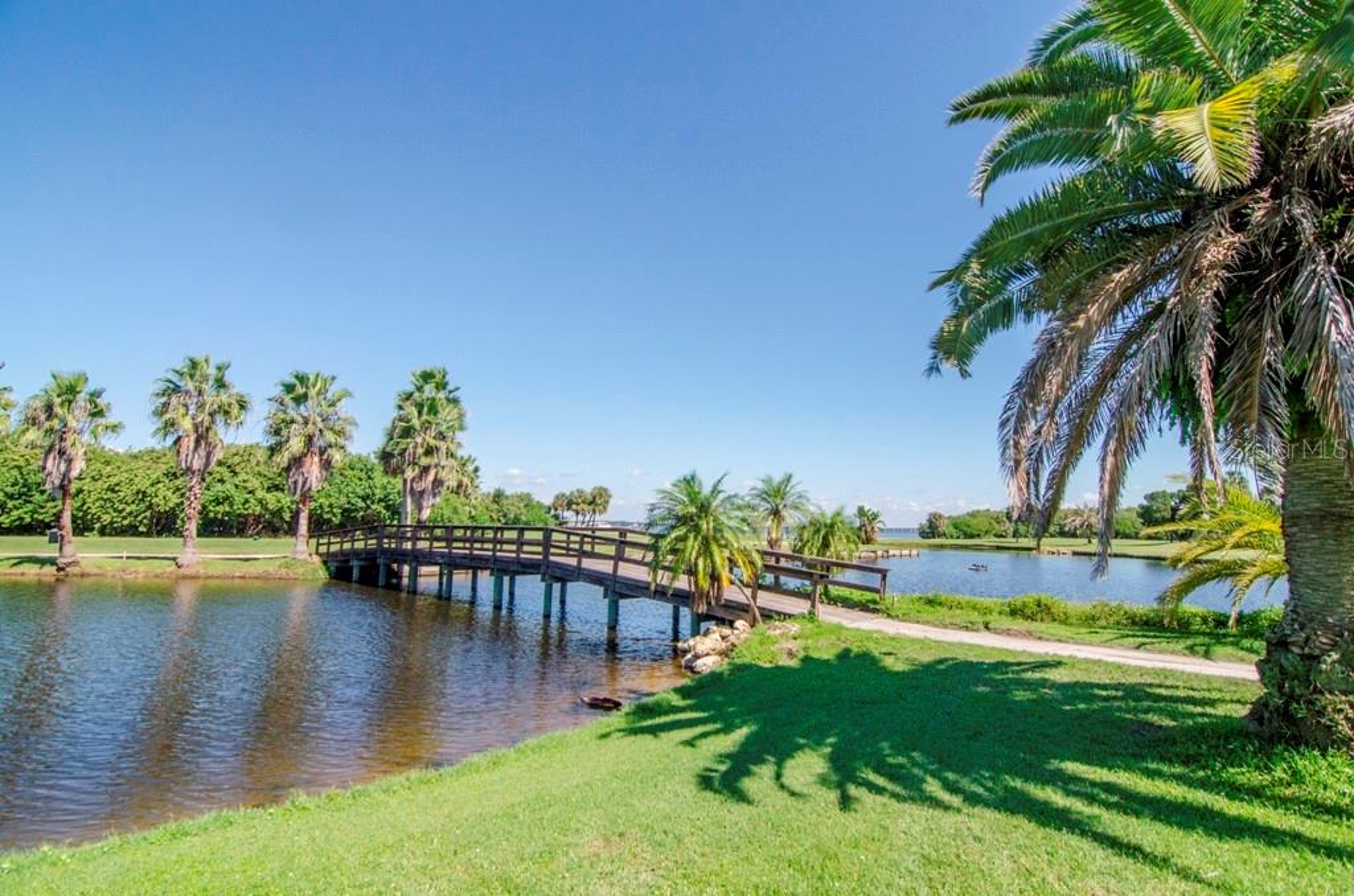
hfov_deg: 95.1
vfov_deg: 71.8
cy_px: 448
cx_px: 677
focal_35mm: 16
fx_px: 619
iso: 500
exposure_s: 1/4000
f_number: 5
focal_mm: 11
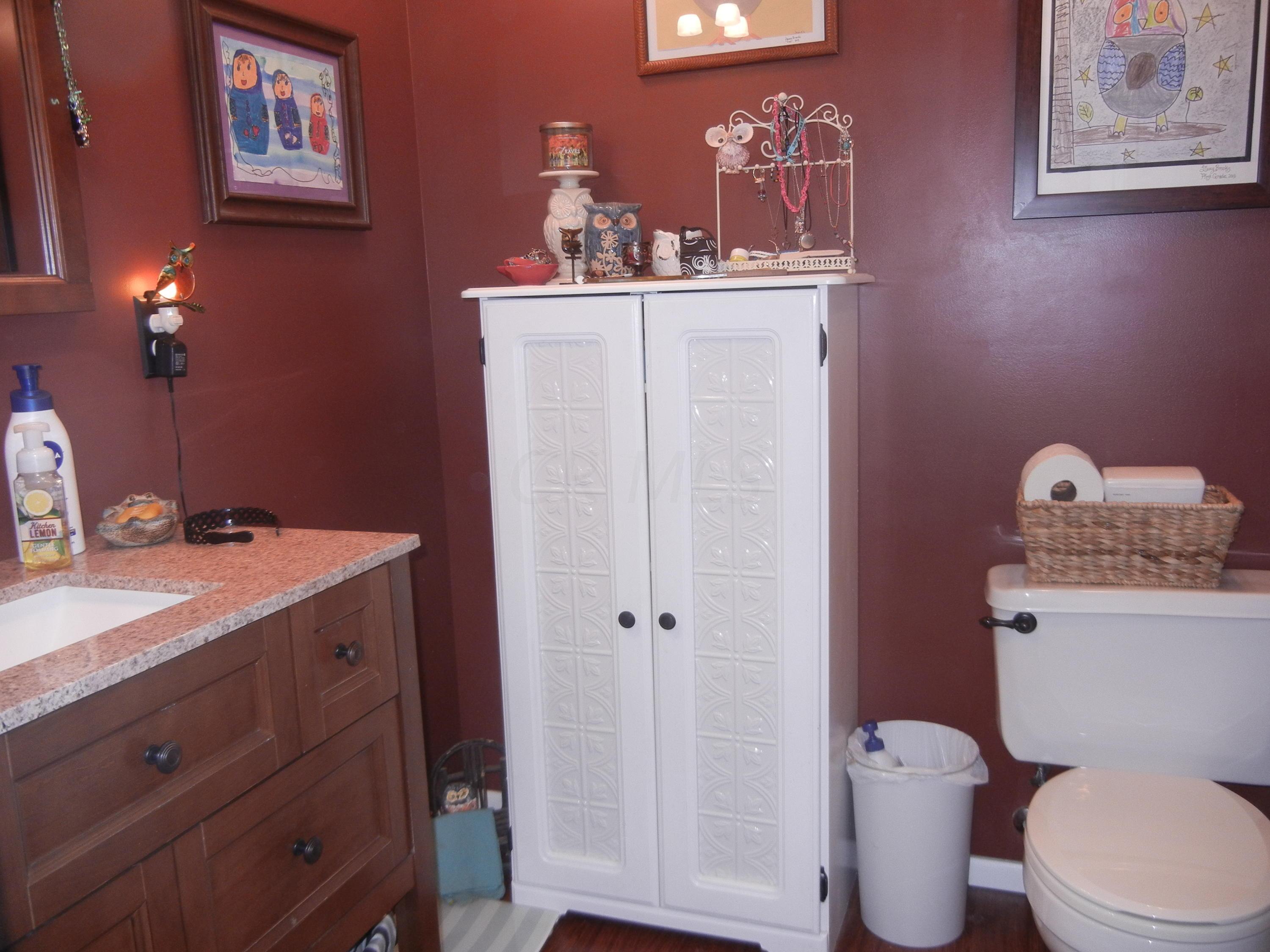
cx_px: 635
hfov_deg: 60.0
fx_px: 1101
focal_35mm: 30
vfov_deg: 46.8
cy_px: 476
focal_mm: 5.4
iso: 200
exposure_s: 1/30
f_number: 3.5
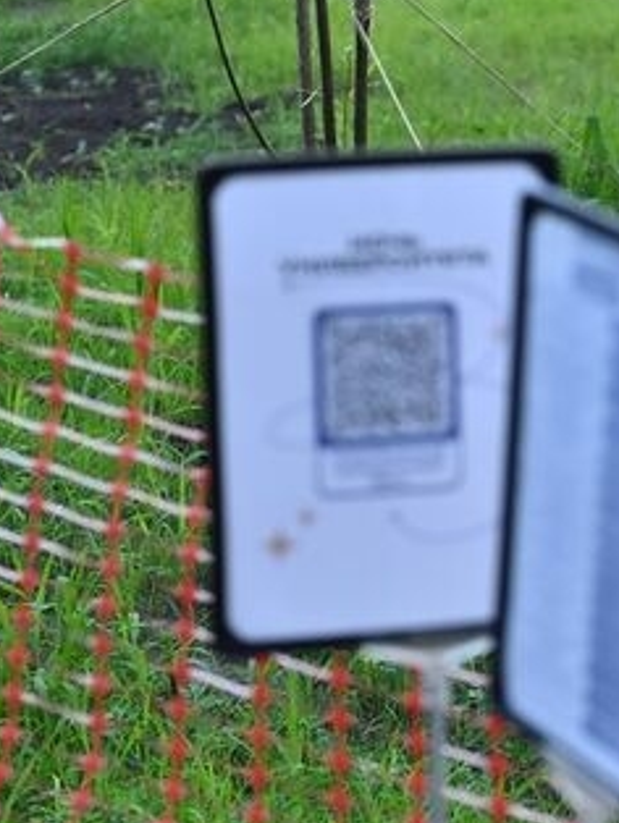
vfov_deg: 12.9
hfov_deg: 9.3
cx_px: 1062
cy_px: 394
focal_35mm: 153
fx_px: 3643
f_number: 2.8
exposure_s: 1/4000
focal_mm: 50
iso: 640
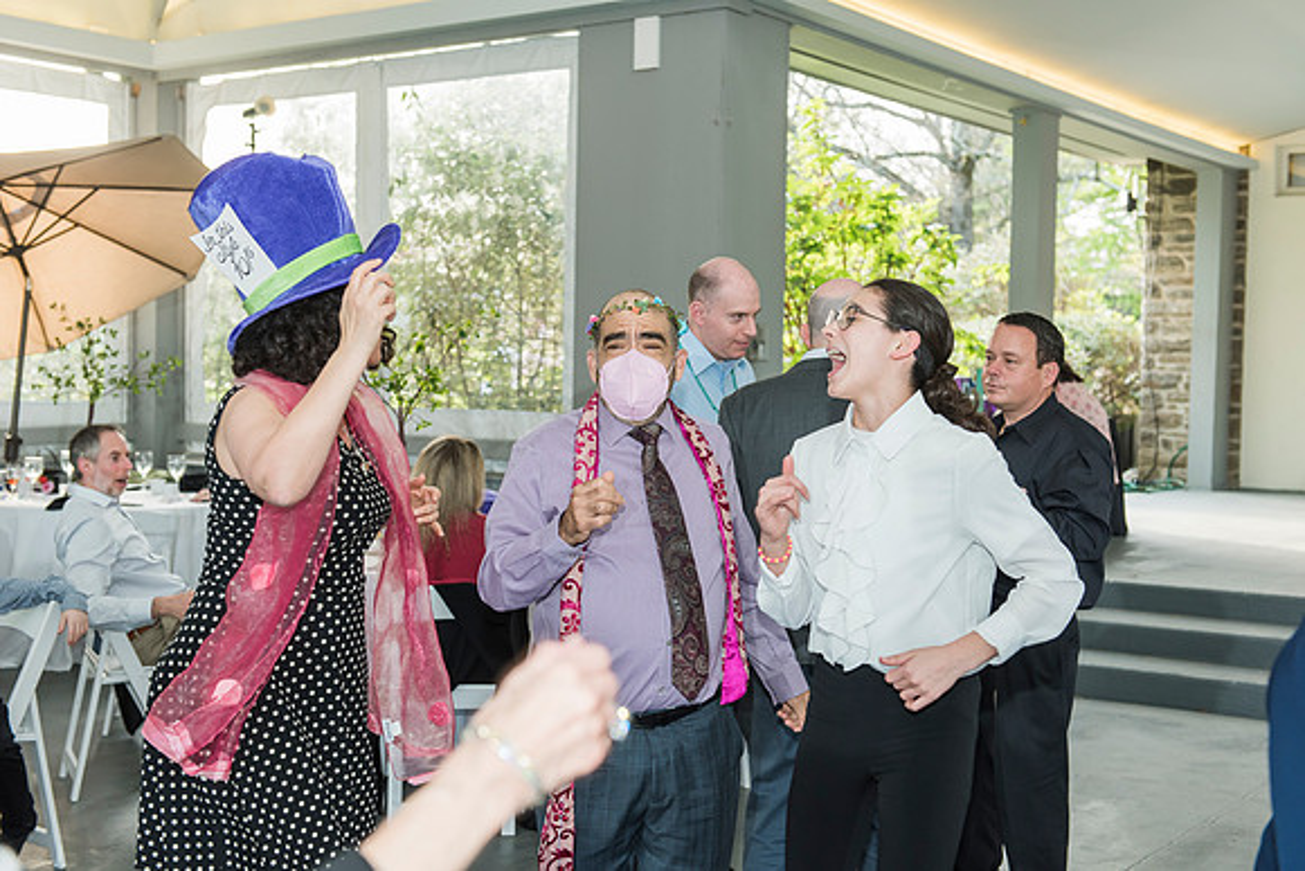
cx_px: 652
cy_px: 436
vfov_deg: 28.1
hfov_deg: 41.1
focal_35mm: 48
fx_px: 1740
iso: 640
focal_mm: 48
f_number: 4
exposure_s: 1/160
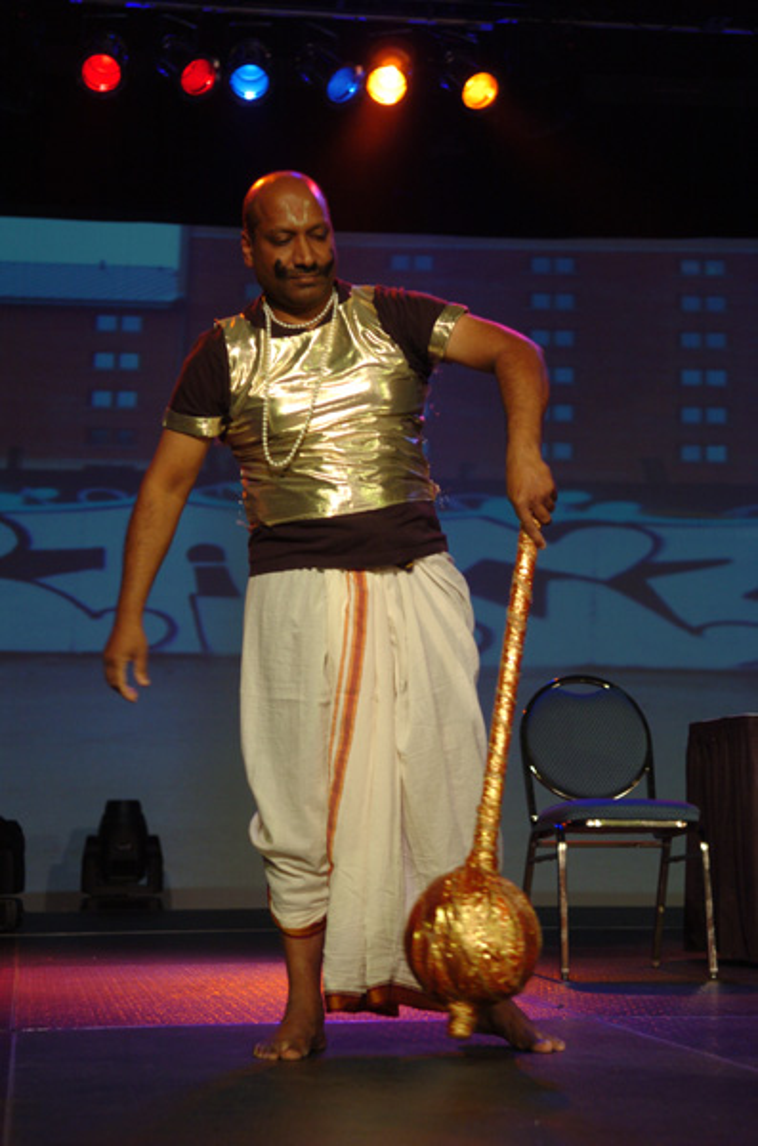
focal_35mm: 68
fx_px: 2143
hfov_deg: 20.1
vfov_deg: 29.9
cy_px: 573
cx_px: 379
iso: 400
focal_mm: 45
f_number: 2.8
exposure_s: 1/125
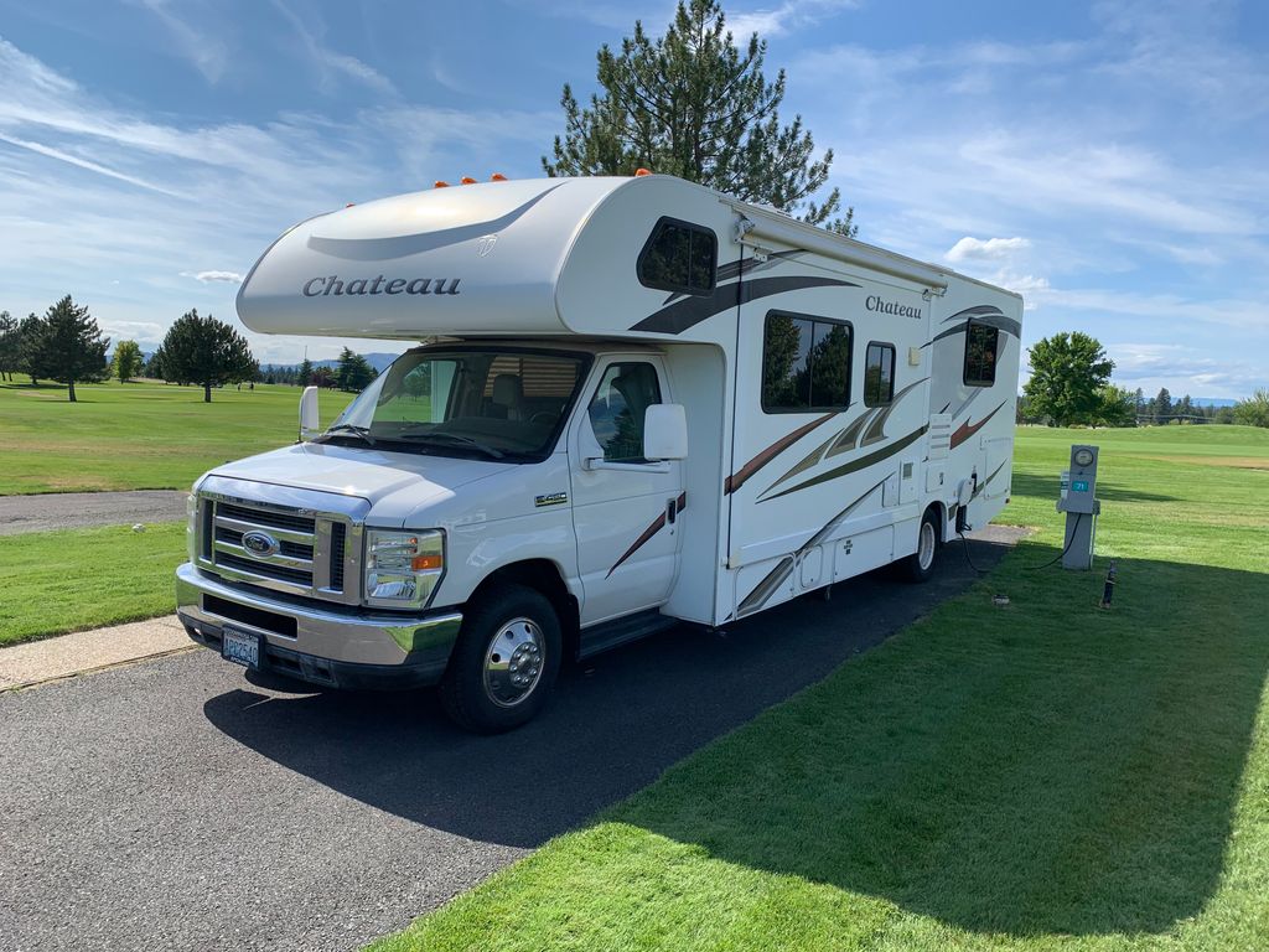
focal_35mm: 26
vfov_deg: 53.1
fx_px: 953
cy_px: 476
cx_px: 634
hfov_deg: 67.3
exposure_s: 1/2421
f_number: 1.8
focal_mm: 4.25
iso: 25
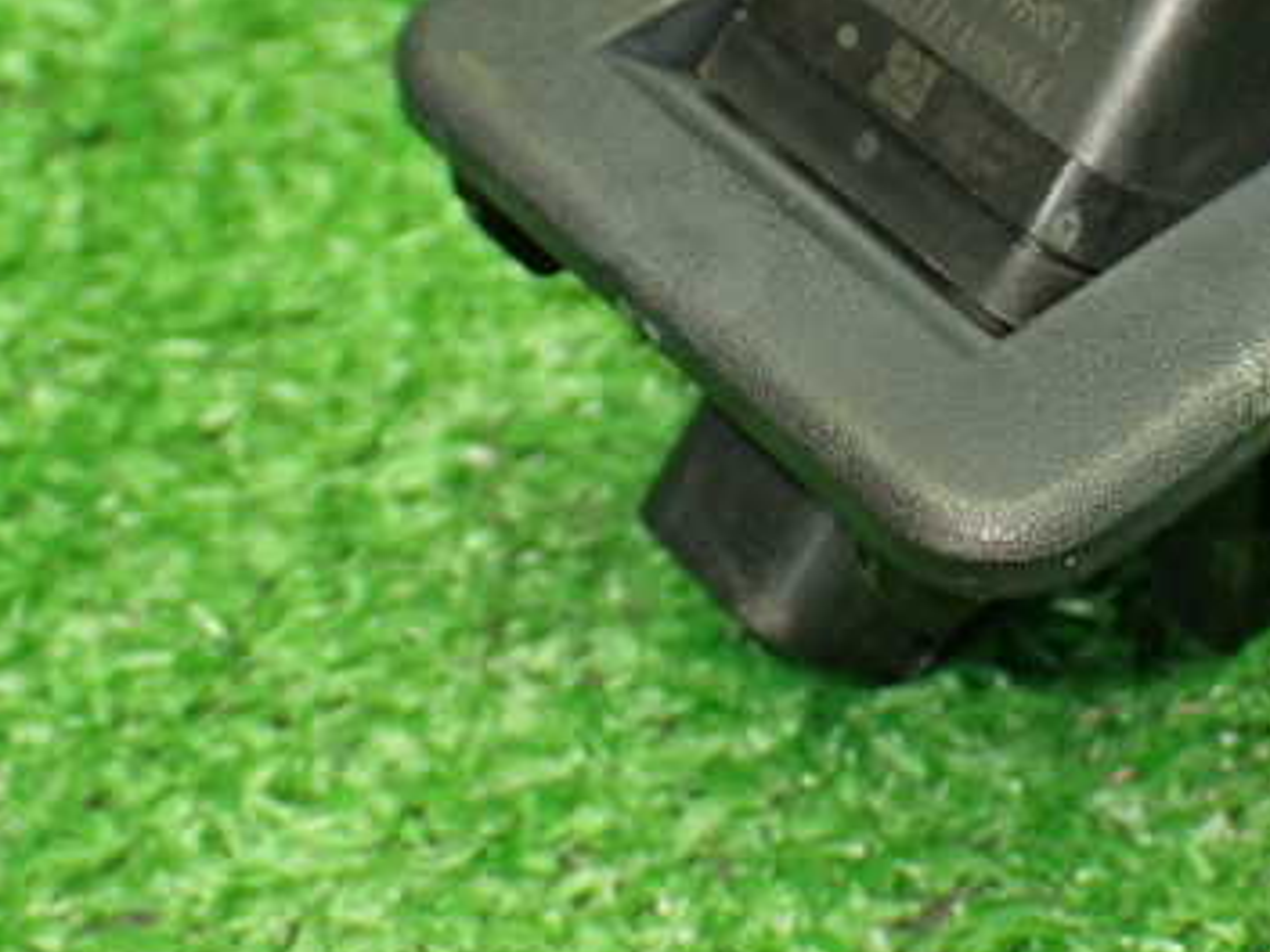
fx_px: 3375
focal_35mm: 92
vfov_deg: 16.0
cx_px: 992
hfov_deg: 21.1
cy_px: 227
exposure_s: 1/60
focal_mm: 9.65
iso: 800
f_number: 3.3
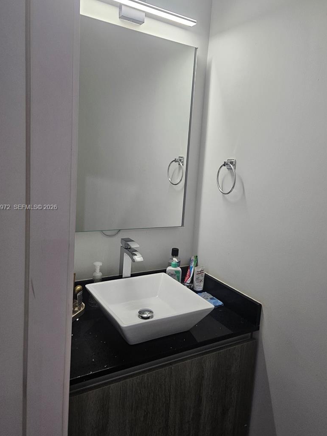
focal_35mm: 27
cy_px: 208
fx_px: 340
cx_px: 170
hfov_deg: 51.4
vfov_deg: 65.3
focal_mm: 5.4
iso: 125
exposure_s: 1/120
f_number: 1.8
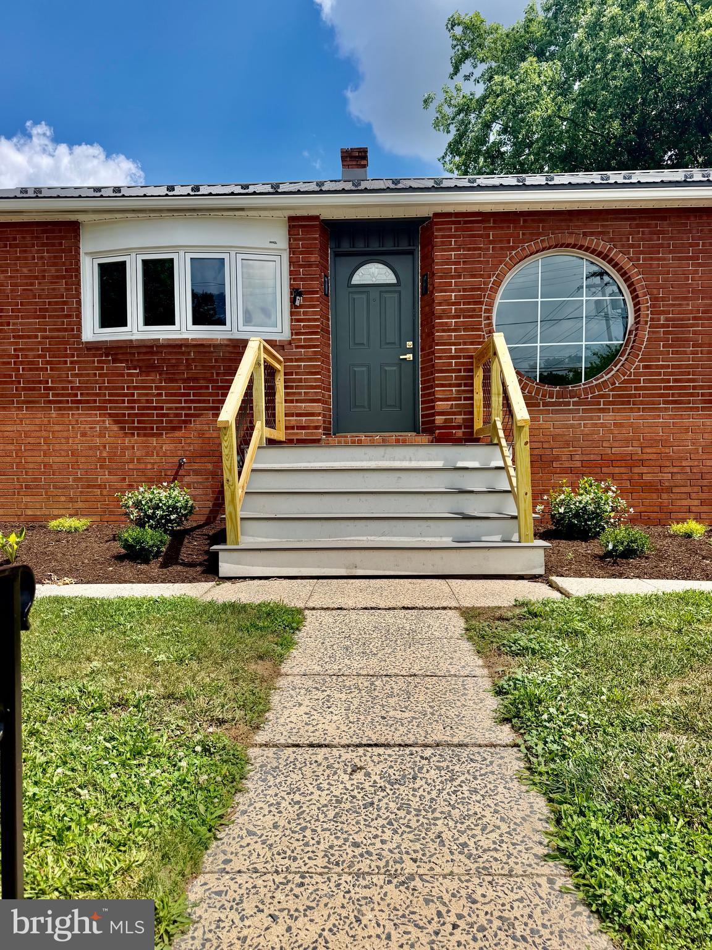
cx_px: 356
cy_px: 475
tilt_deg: -2.8
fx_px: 658
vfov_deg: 71.6
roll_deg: +1.3
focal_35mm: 24
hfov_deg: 56.8
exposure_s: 1/6711
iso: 80
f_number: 1.78
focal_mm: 6.76
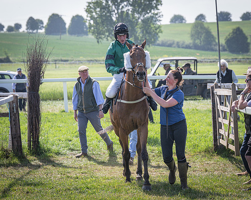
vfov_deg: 8.7
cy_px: 95
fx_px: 1323
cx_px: 146
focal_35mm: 178
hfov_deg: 10.8
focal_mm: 87
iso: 200
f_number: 4
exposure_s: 1/1600
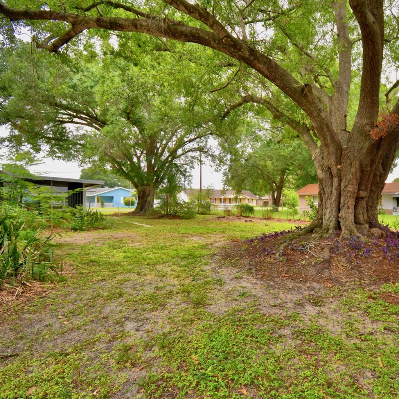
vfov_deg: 74.8
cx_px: 265
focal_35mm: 20
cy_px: 205
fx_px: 261
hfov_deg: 72.6
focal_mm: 10
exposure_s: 1/160
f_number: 4.5
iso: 100
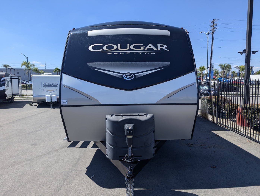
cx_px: 130
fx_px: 180
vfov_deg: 56.9
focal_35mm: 24
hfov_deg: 71.5
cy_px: 98
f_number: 1.85
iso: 48
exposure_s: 1/1855
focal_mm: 6.81
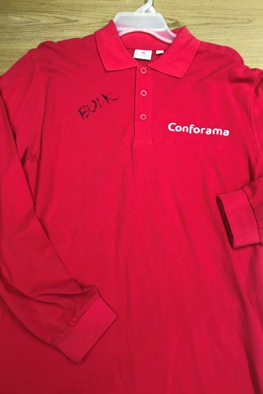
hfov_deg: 43.6
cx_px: 144
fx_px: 329
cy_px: 194
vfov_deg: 61.9
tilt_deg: -76.5
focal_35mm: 30
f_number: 1.8
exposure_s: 1/15
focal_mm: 3.99
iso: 40
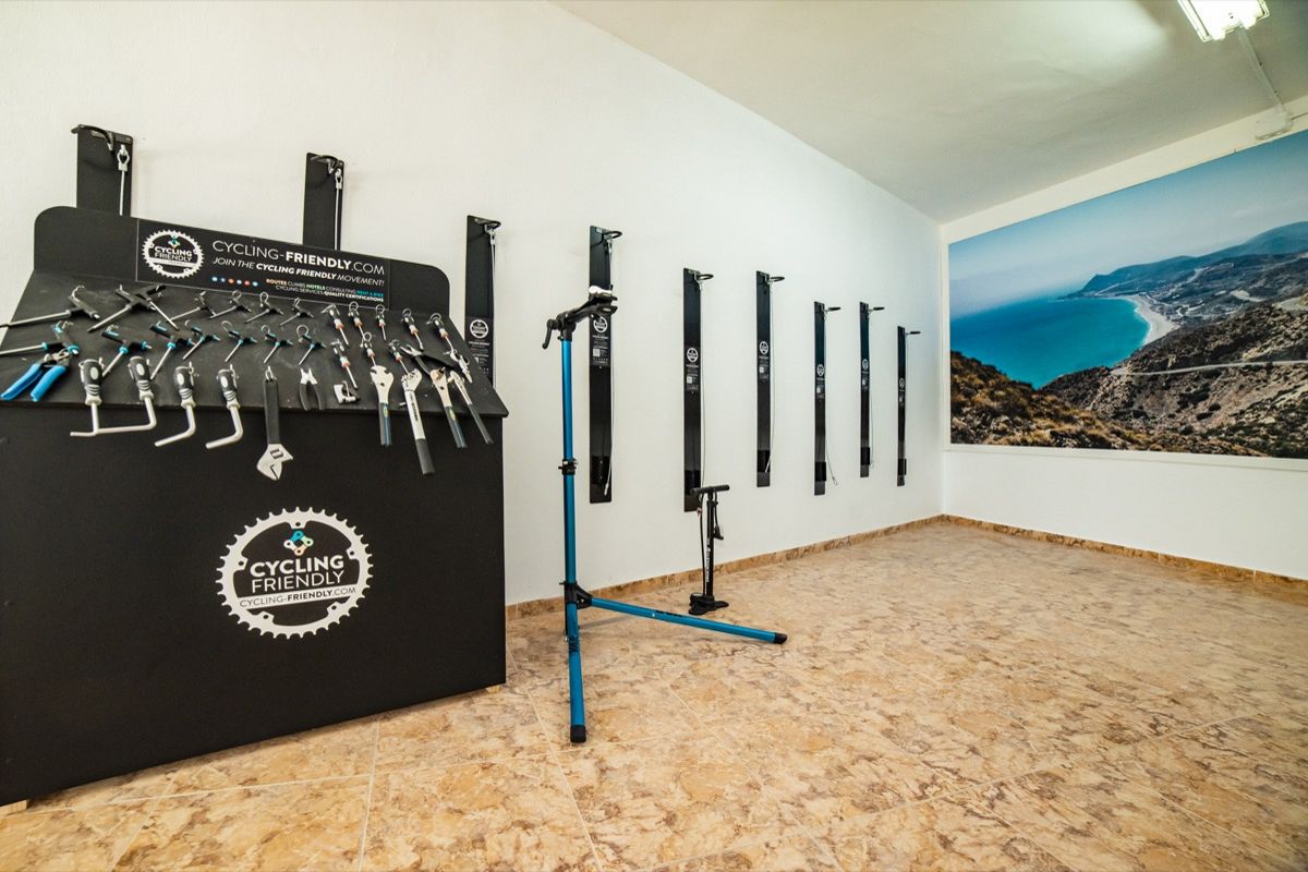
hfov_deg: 104.3
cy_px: 436
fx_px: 509
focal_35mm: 14
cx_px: 654
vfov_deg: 81.2
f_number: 8
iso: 1600
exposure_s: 1/160
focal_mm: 14
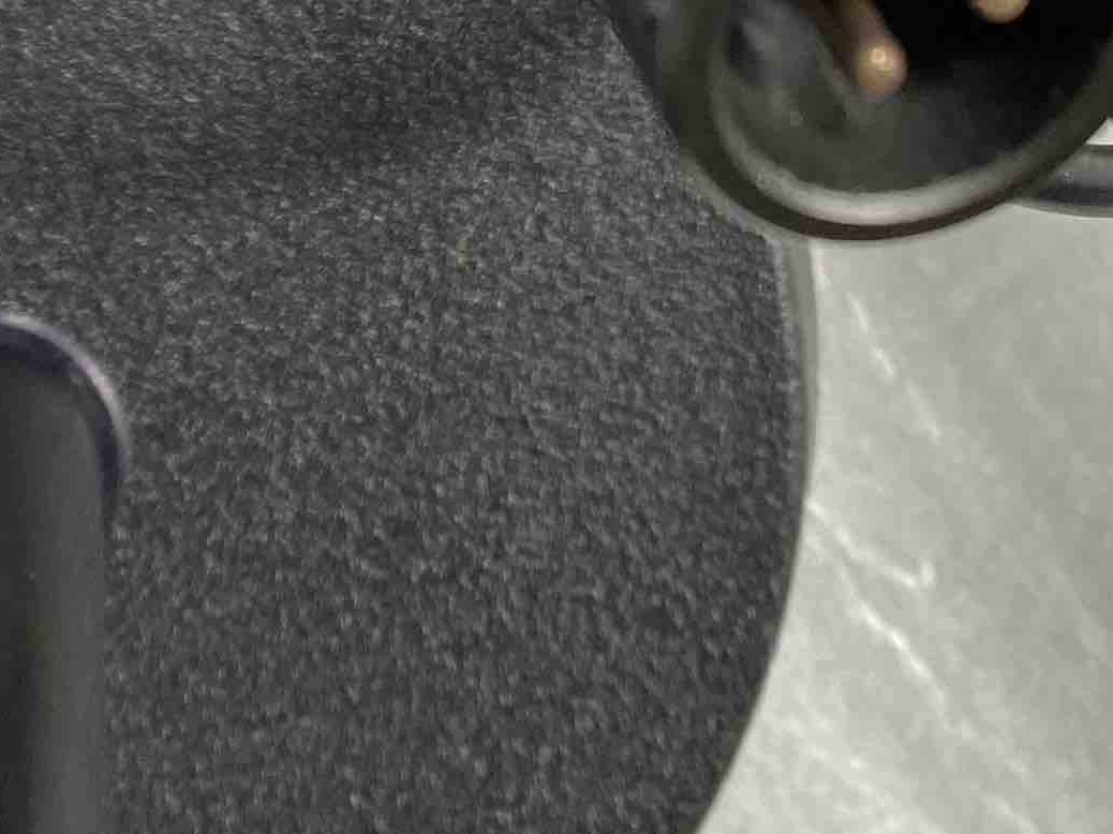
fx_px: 3247
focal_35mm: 101
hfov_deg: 19.3
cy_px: -695
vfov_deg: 13.1
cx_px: 301
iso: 100
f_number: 1.8
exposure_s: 1/121
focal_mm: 4.25
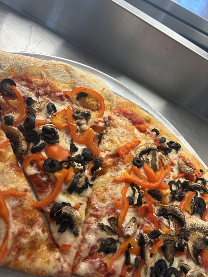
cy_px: 138
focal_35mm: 26
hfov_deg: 53.1
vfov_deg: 67.3
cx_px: 104
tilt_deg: -50.3
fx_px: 208
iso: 125
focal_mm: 5.96
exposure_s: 1/83
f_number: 1.6
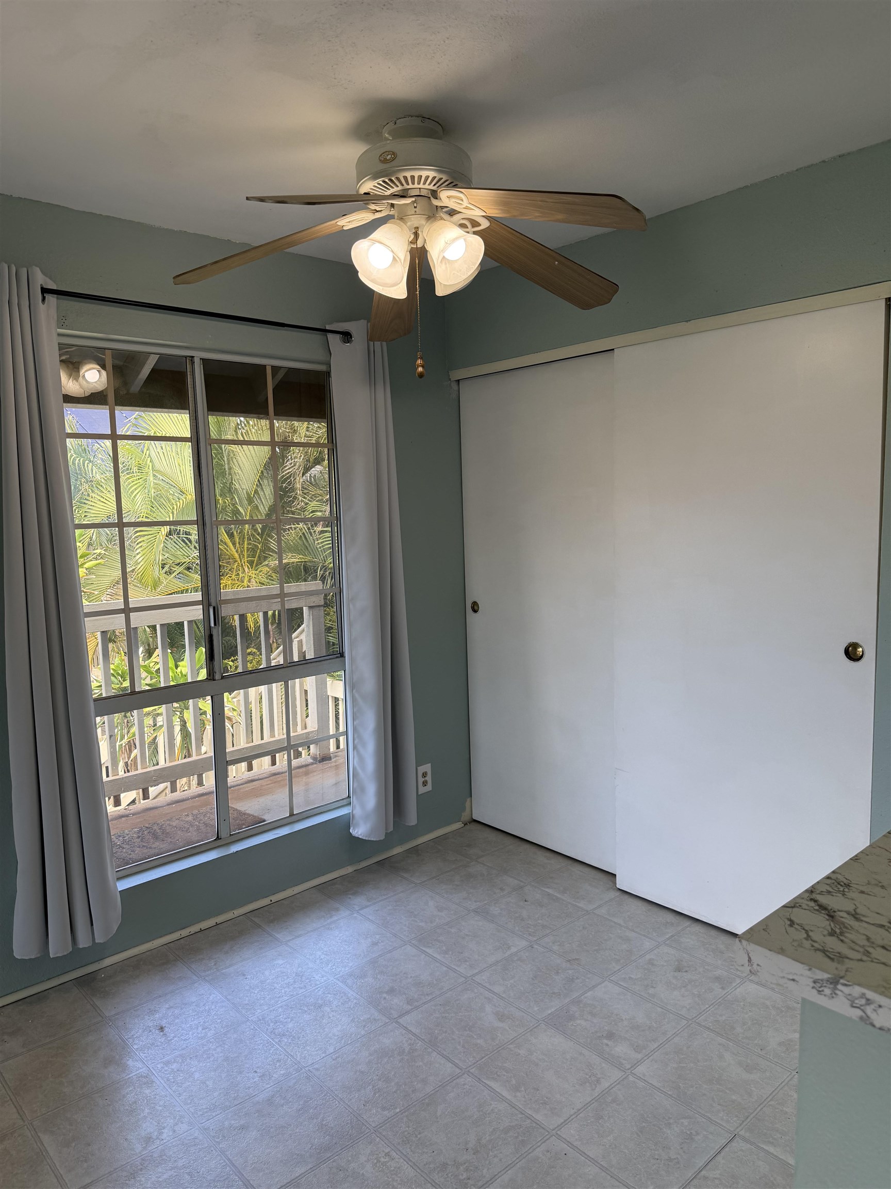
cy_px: 594
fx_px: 824
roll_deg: +2.6
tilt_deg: -6.9
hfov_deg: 56.8
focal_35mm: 24
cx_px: 446
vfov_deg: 71.6
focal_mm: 6.76
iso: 100
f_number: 1.78
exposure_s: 1/263
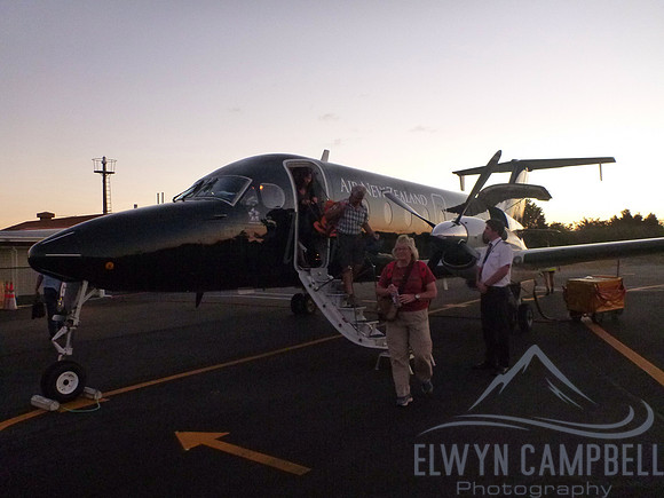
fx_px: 537
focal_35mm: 28
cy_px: 249
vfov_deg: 49.7
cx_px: 332
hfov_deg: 63.4
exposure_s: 1/100
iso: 800
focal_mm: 4.9
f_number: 3.3
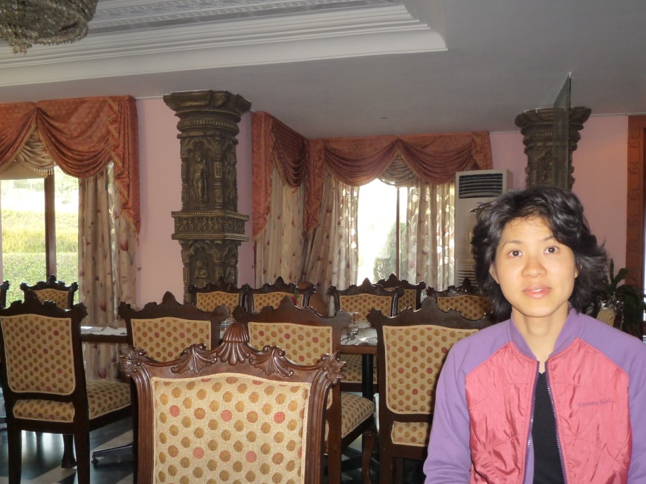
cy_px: 291
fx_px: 579
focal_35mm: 31
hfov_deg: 58.3
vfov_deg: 45.2
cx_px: 335
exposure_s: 1/30
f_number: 2.8
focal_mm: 4.4
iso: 200
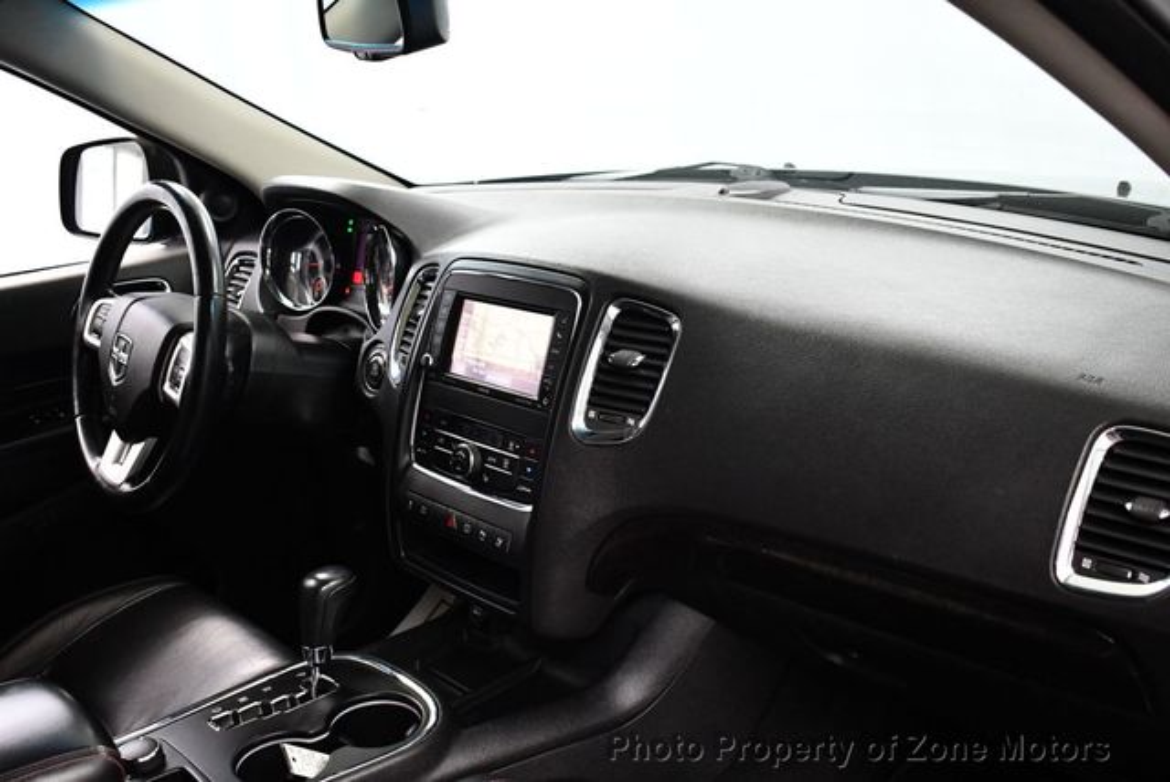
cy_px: 391
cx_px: 585
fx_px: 1171
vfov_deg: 36.9
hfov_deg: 53.1
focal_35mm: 36
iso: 3200
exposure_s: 1/125
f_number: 3.5
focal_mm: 18
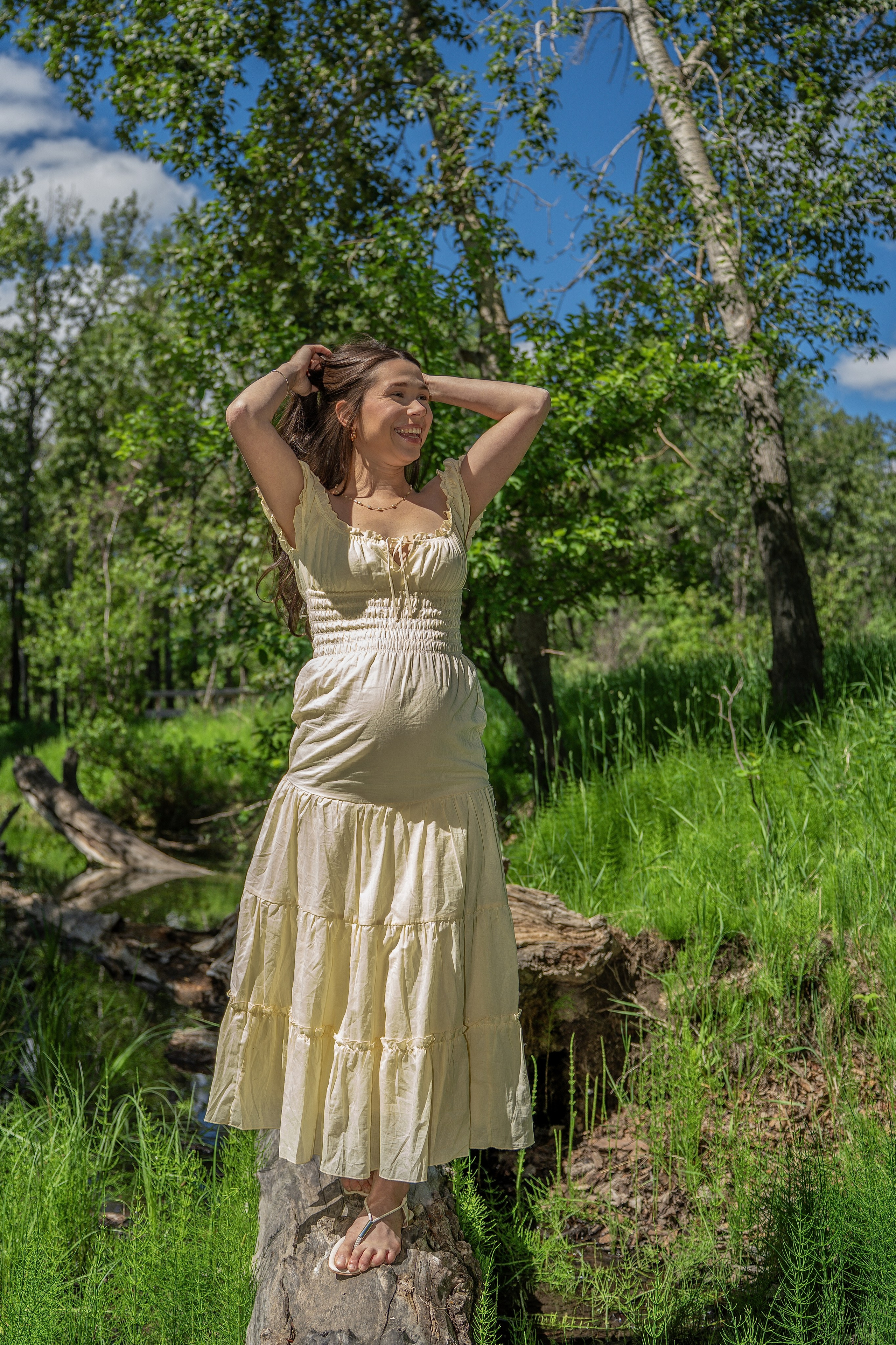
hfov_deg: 46.4
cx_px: 448
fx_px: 1045
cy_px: 672
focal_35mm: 28
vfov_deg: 65.5
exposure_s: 1/1250
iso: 64
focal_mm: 28
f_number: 2.8
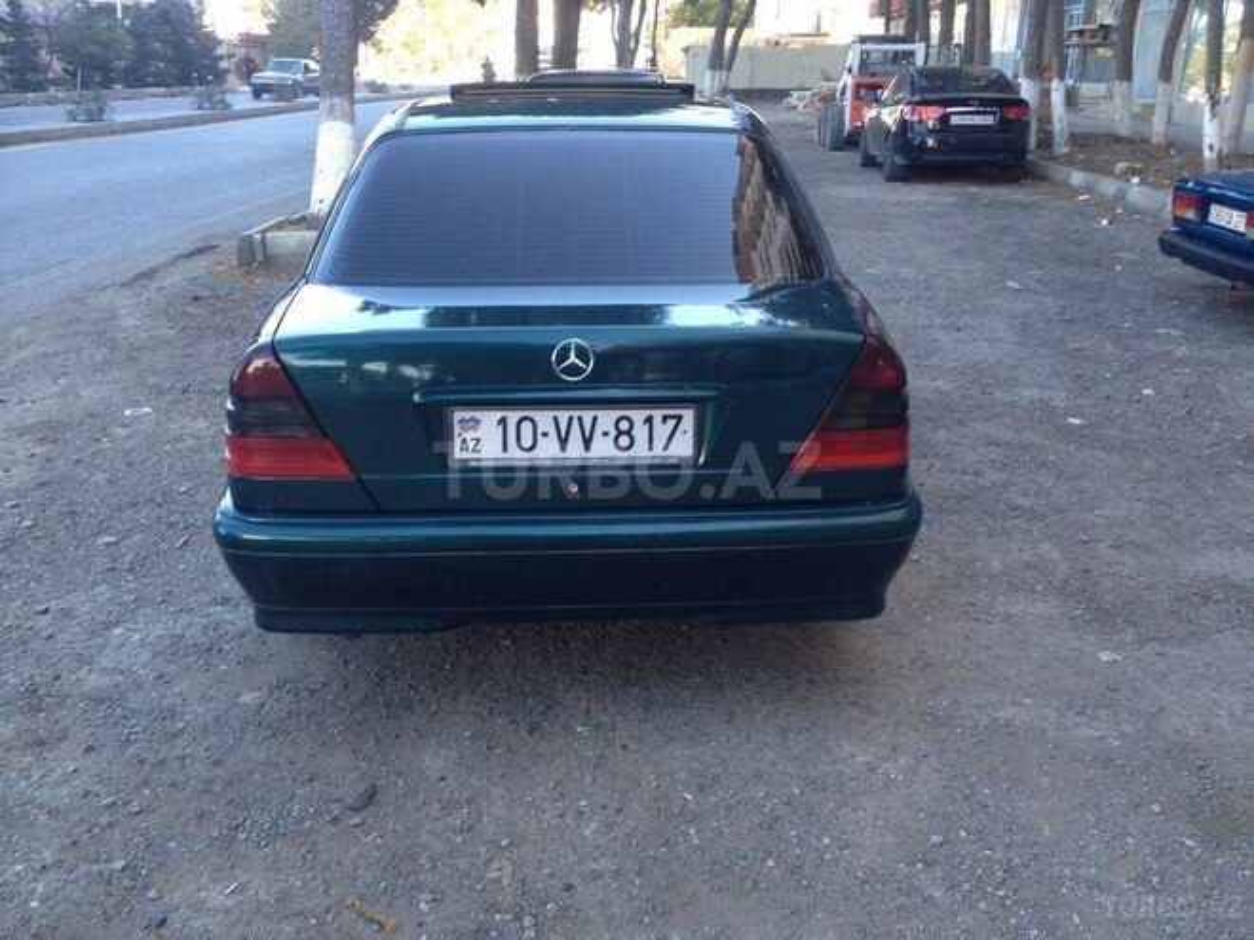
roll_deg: -1.1
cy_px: 470
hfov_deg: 52.6
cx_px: 627
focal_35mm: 35
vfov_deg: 40.7
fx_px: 1268
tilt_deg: -23.1
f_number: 2.4
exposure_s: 1/120
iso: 64
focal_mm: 4.28
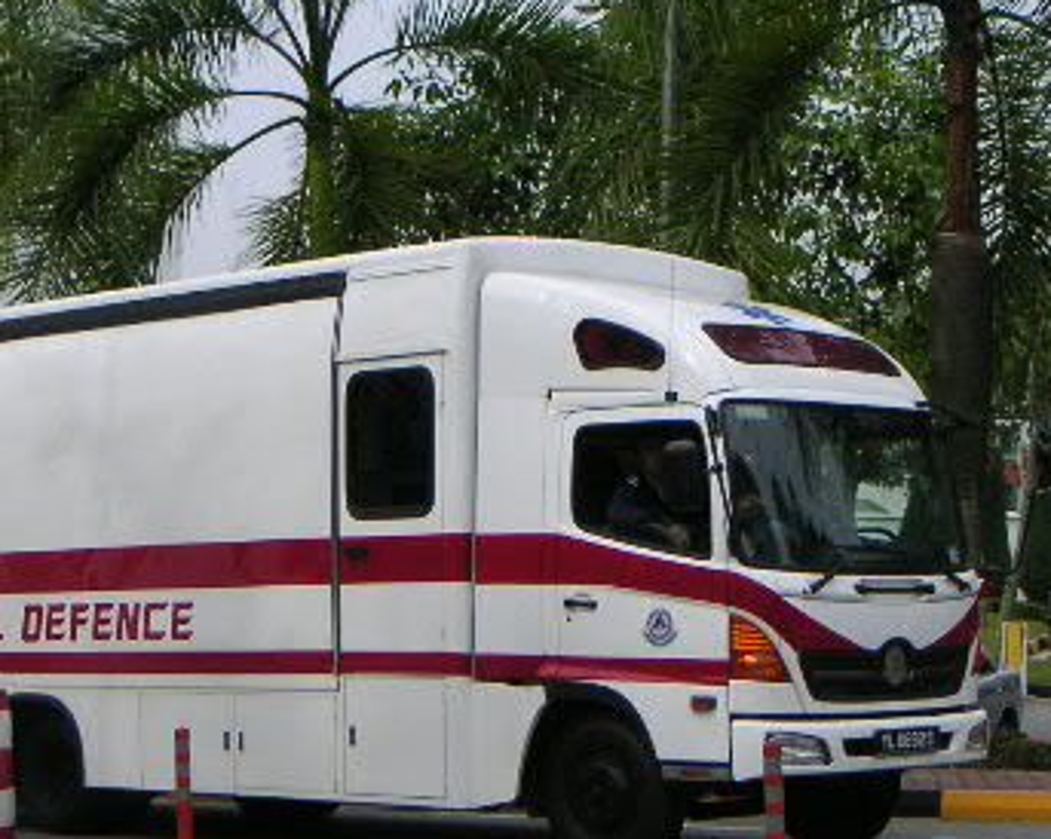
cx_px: 380
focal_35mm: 82
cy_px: 551
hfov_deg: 23.2
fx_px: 2549
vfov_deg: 18.7
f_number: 2.9
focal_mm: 7.5
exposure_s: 1/750
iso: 50
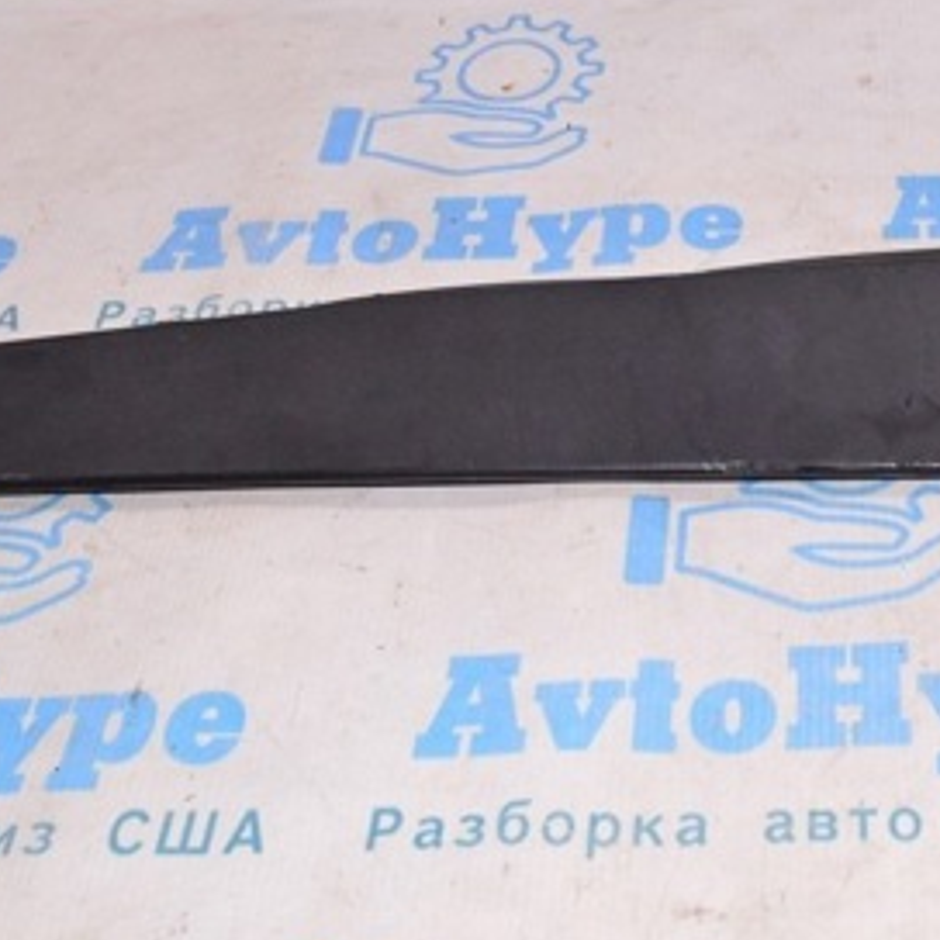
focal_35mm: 63
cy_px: 320
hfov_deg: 26.7
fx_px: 1936
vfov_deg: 27.1
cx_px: 781
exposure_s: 1/200
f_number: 8
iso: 1600
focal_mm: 21
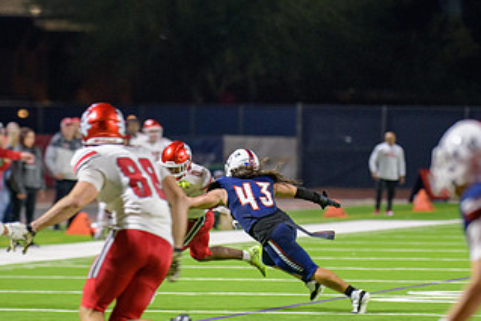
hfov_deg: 5.8
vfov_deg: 3.9
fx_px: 4732
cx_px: 207
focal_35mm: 354
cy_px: 215
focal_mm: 195
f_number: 2.8
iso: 2000
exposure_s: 1/250
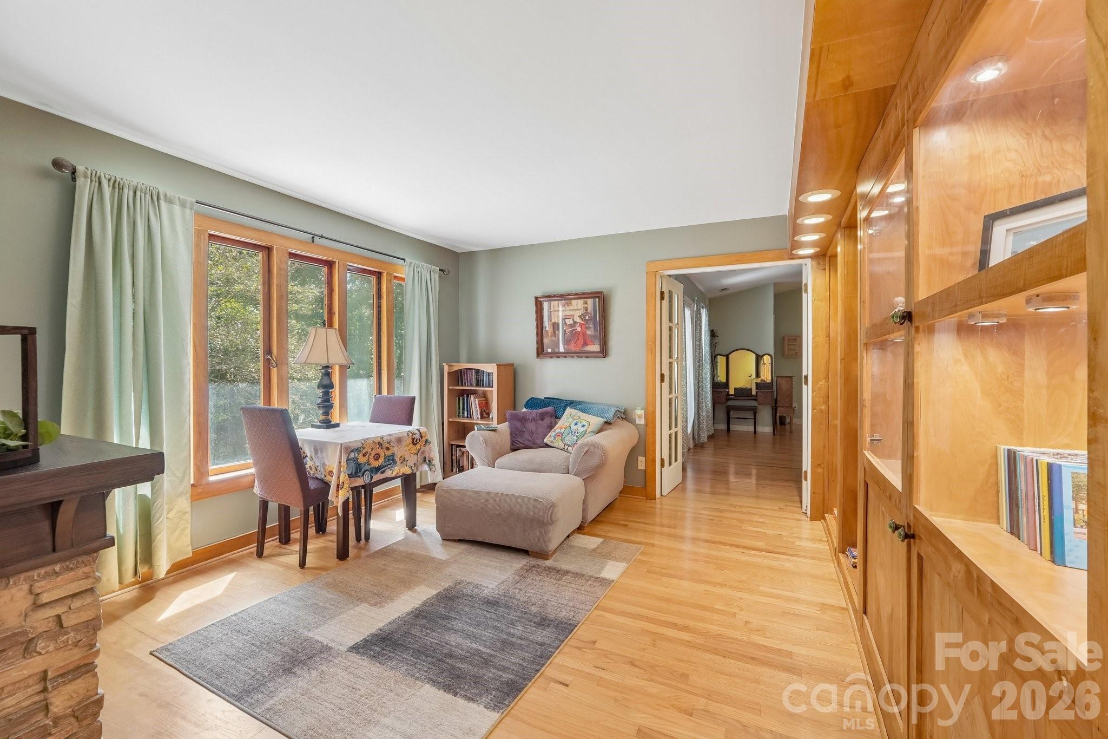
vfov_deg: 77.3
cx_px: 554
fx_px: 462
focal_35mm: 15
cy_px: 370
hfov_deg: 100.4
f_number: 8
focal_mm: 10
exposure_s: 1/10
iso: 400
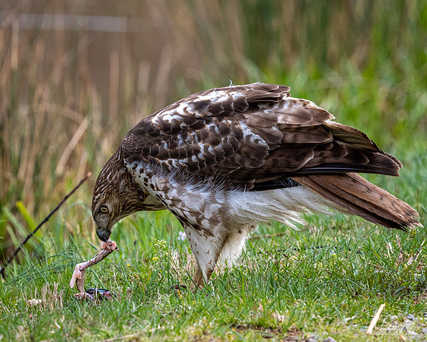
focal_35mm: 797
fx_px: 10064
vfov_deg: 1.9
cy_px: 140
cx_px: 125
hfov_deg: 2.4
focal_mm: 400
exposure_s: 1/500
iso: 800
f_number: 8
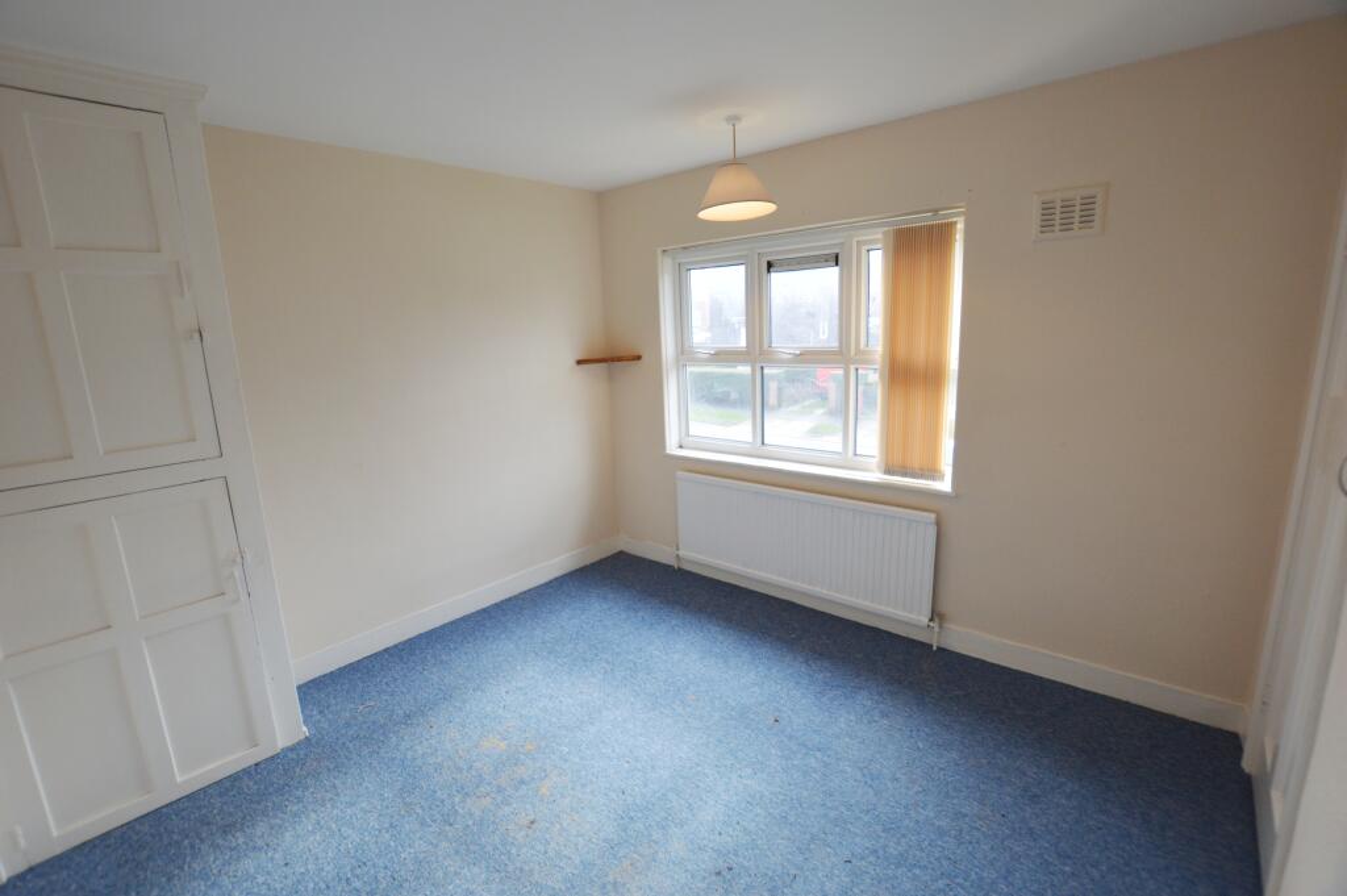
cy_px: 448
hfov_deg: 100.4
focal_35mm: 15
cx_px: 674
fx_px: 561
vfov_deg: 77.2
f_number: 5
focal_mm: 10
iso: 400
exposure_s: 1/100
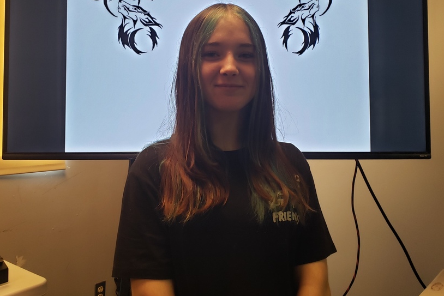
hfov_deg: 55.7
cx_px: 207
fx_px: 419
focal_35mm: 34
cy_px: 94
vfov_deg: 38.4
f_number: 2.4
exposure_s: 1/60
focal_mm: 4.3
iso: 250
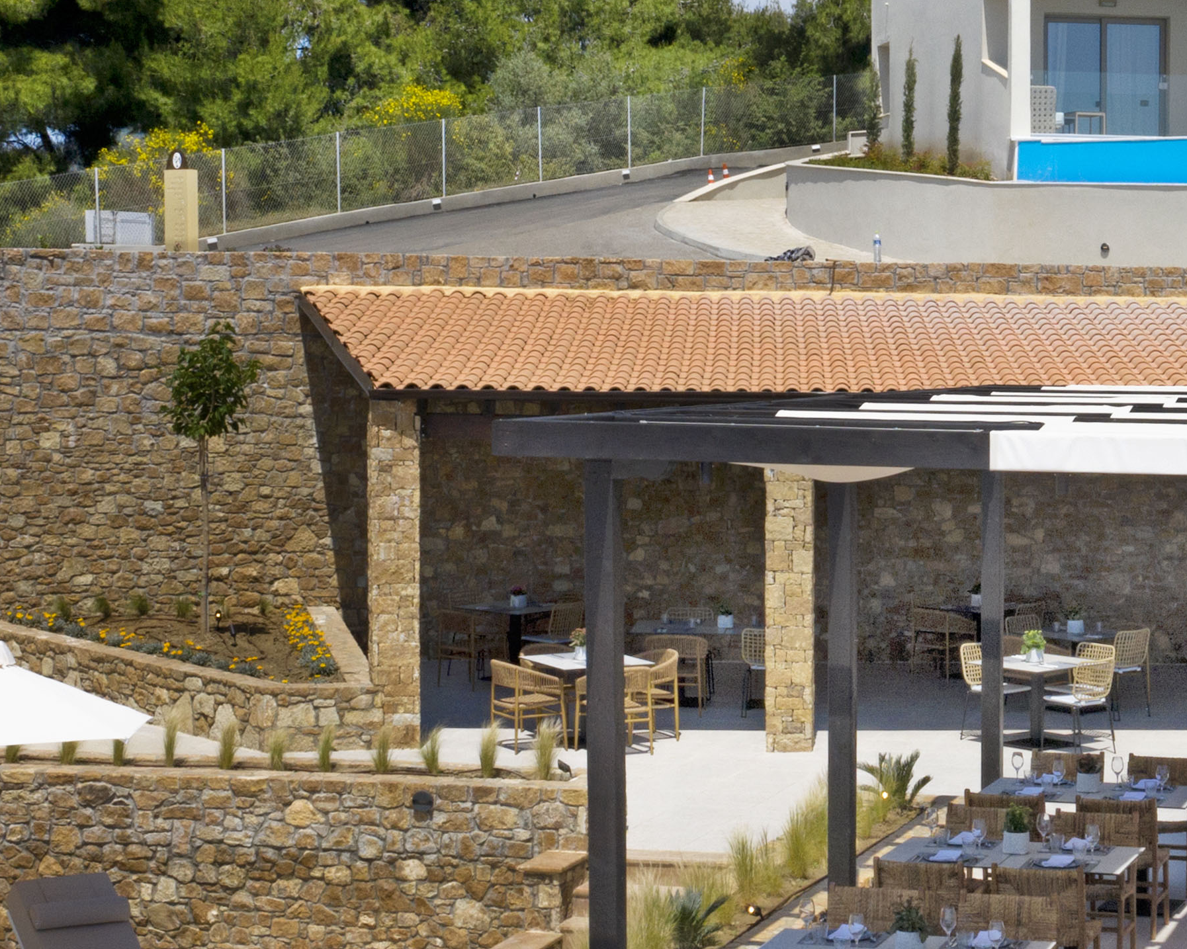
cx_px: 1043
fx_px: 2810
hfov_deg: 23.3
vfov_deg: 19.1
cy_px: 301
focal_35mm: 80
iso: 100
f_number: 7.1
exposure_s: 1/800
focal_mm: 10.26
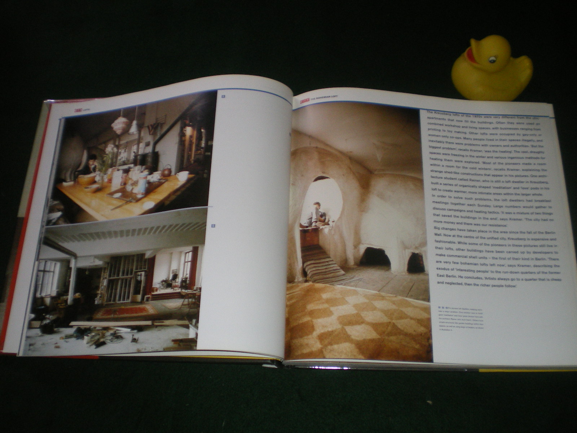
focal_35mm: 38
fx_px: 633
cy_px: 216
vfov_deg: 37.7
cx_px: 288
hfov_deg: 49.0
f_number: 3.1
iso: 200
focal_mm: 6.3
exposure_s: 1/50
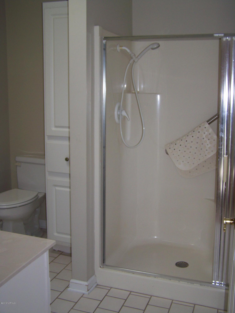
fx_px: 344
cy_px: 156
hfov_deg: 37.7
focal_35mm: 38
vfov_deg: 49.0
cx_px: 118
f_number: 2.8
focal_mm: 6.3
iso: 80
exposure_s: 1/60
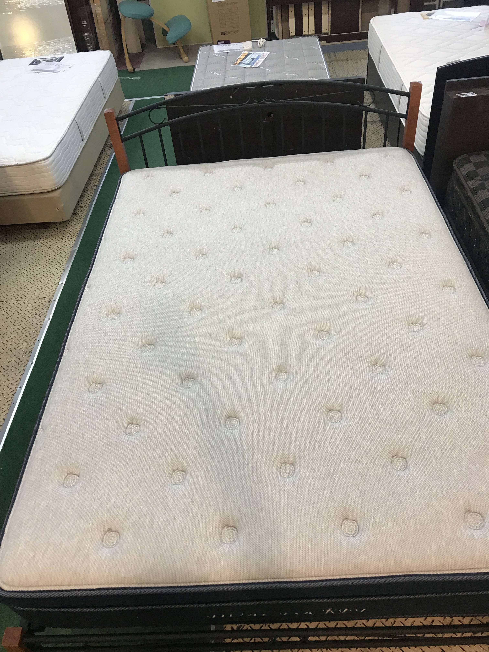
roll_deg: +8.0
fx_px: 527
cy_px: 326
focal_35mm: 28
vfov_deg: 63.4
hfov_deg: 49.7
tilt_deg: -42.6
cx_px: 244
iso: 32
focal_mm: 3.99
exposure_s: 1/33
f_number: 1.8
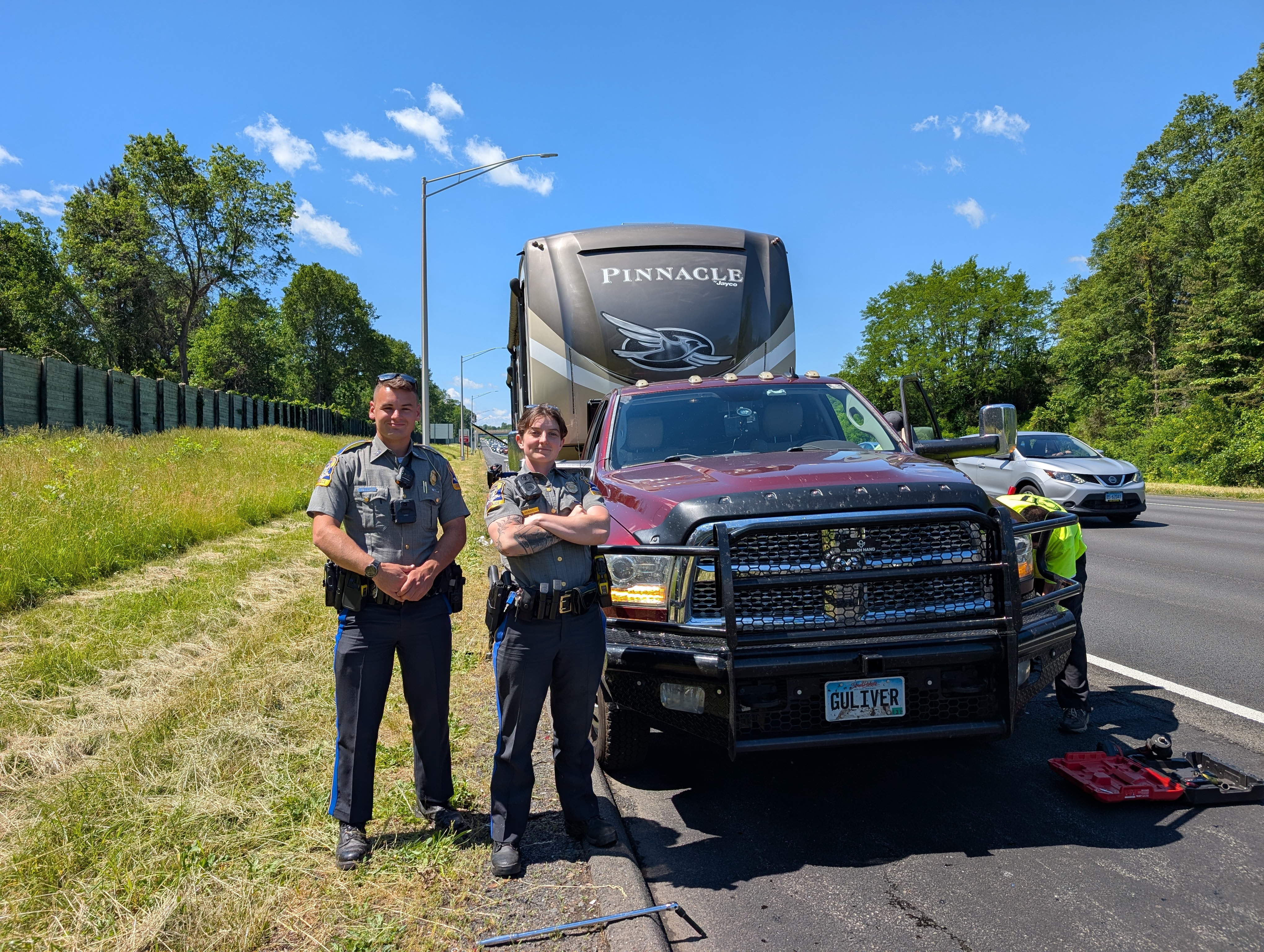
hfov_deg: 71.5
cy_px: 476
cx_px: 632
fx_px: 878
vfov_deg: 56.9
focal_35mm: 24
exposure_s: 1/882
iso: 19
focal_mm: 6.9
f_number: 1.68
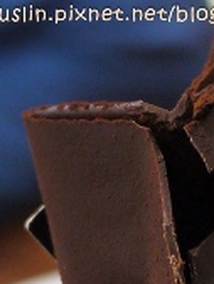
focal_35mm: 106
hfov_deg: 13.5
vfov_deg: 16.7
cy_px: 440
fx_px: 873
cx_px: 281
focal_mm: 14
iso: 400
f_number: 2.5
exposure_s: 1/60
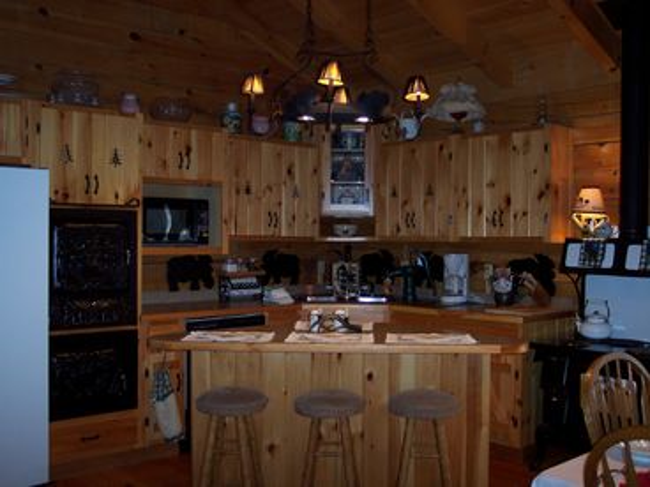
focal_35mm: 38
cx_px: 325
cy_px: 244
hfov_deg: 49.0
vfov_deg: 37.7
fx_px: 714
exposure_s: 1/30
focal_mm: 8
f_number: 2.8
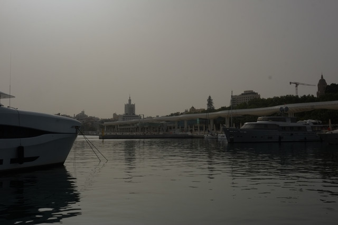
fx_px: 385
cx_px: 169
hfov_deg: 47.4
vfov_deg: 32.6
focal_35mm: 41
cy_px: 112
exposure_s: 1/680
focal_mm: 27
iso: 200
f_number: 16
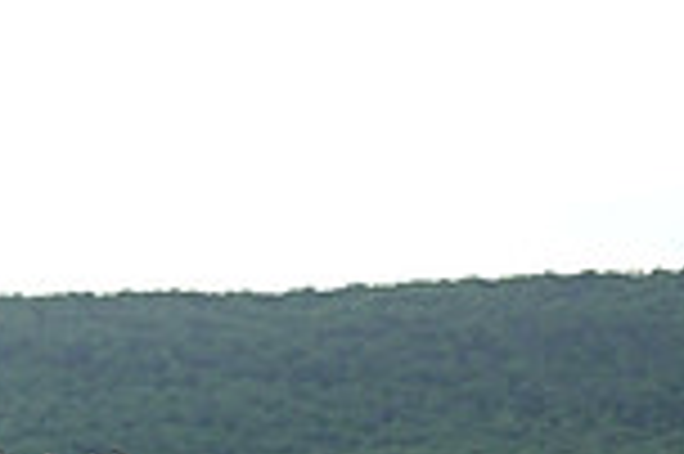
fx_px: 5067
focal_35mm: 267
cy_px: 748
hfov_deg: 7.5
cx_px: -598
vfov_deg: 5.1
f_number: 5
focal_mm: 70
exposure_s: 1/1600
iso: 1250
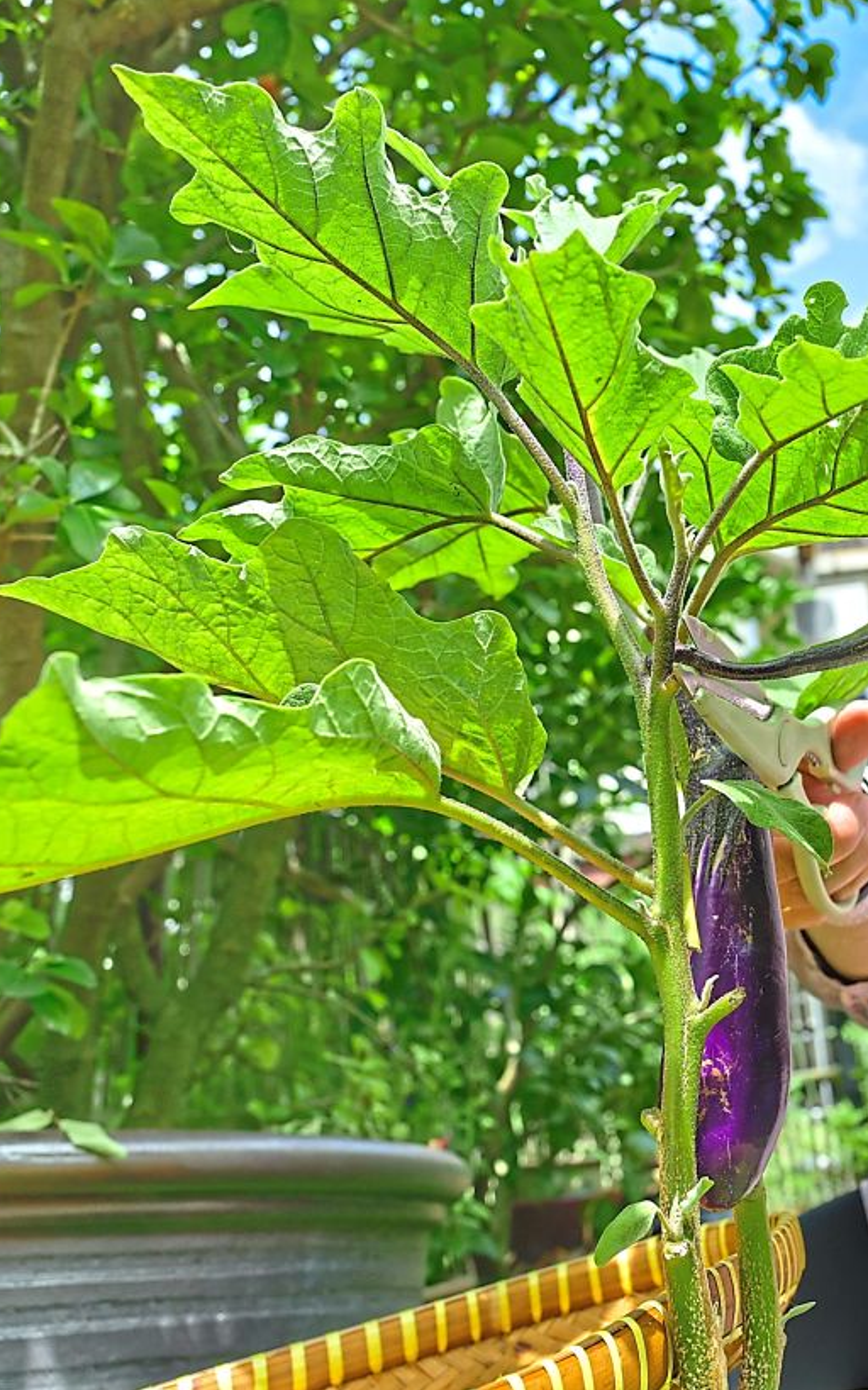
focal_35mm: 37
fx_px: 1401
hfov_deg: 31.8
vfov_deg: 52.8
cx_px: 861
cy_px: 693
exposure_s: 1/200
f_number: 6.3
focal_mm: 24
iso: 160
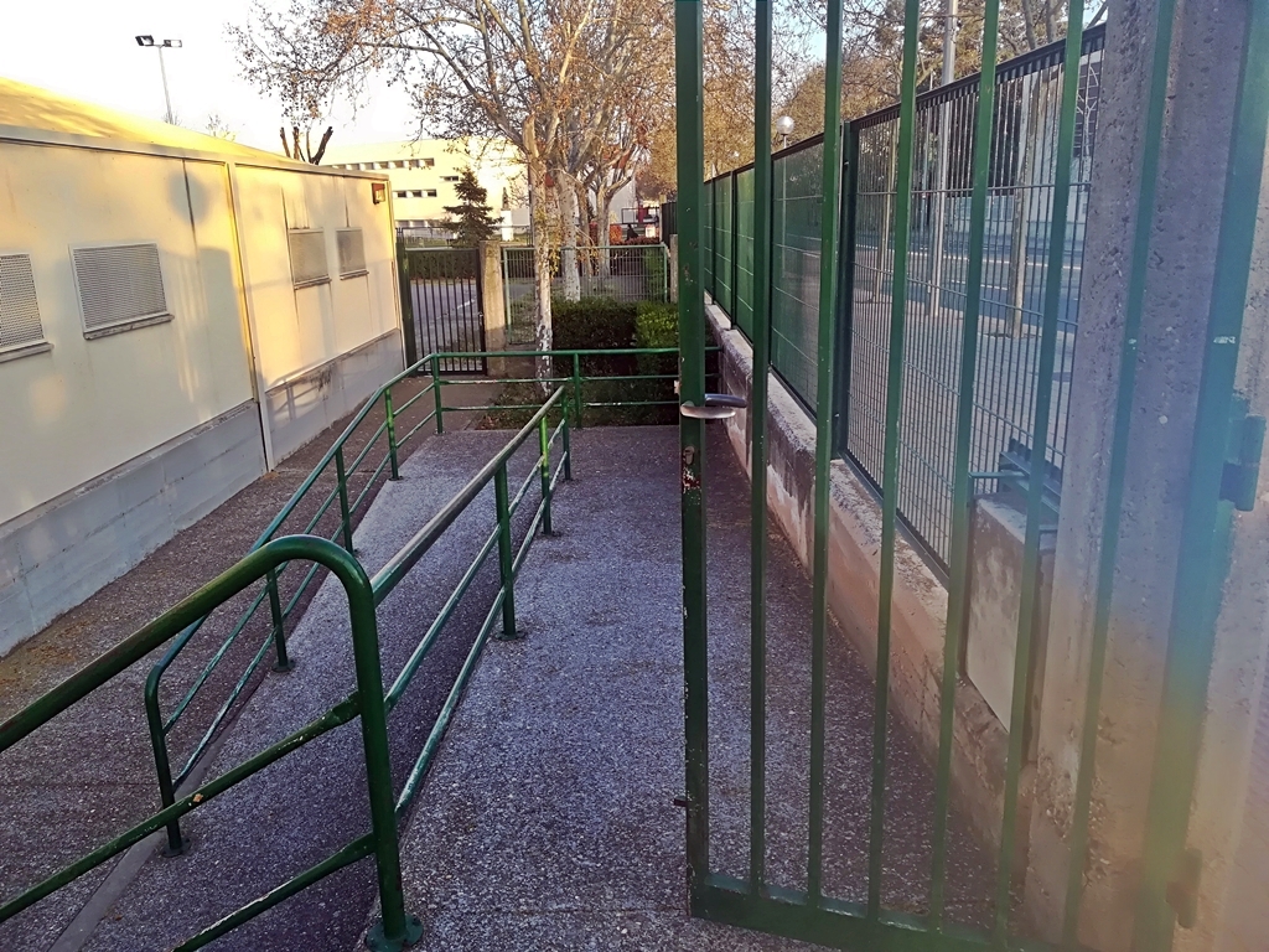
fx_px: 953
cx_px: 634
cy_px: 476
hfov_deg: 67.3
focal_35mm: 26
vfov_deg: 53.1
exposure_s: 1/130
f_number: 2.2
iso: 50
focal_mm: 3.83
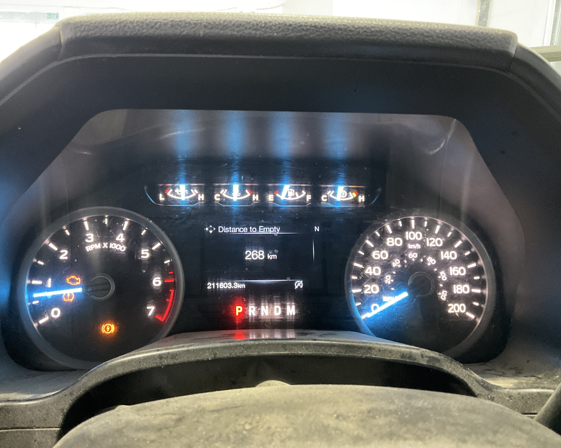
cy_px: 223
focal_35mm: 31
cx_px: 263
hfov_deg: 57.1
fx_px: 515
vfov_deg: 47.1
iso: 400
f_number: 1.8
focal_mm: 3
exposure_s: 1/30
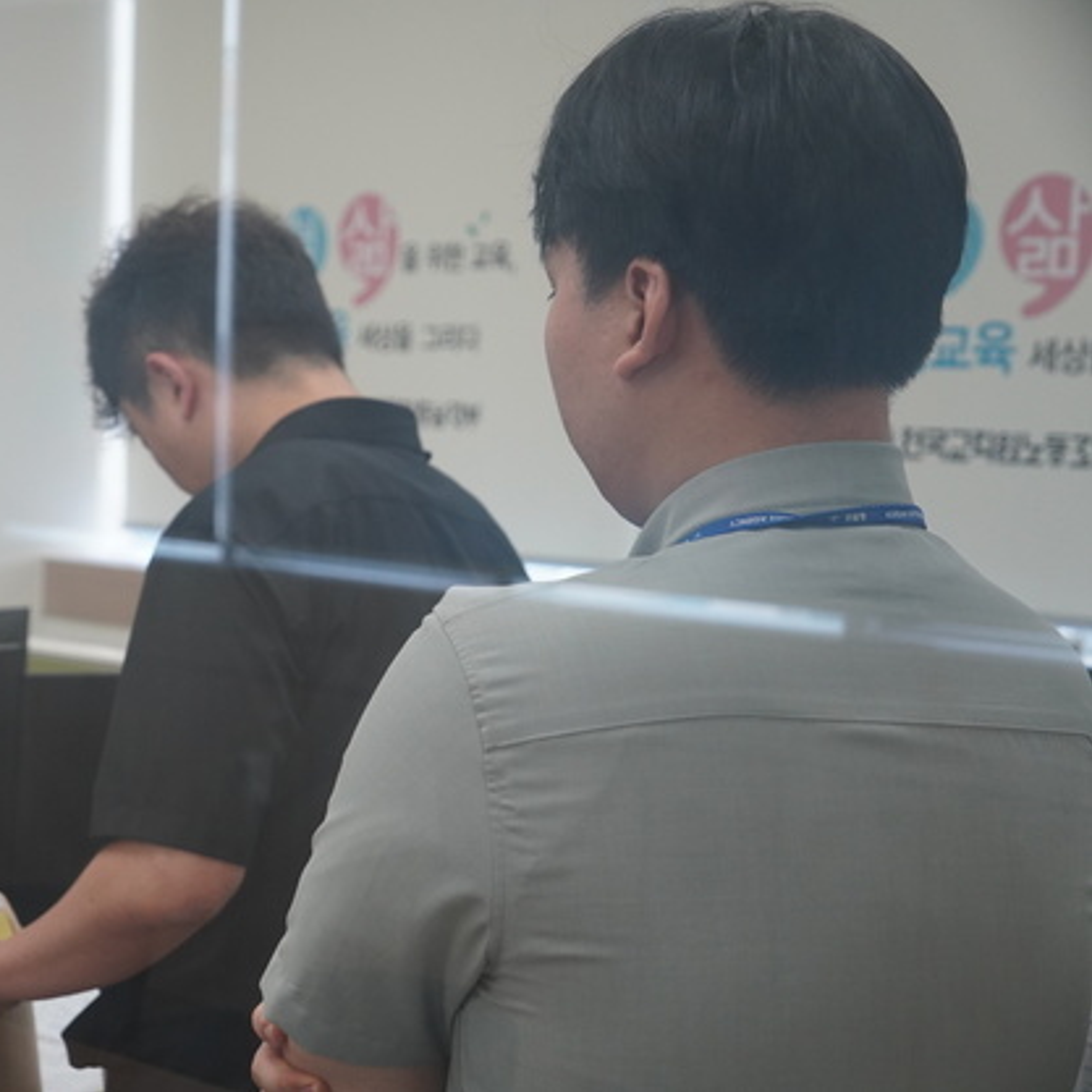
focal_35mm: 83
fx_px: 2949
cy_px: 546
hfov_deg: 20.8
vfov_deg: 21.0
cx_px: 272
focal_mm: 43
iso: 1000
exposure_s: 1/160
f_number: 4.5
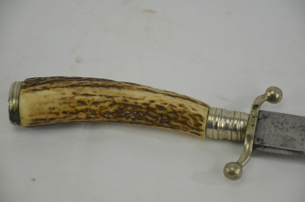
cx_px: 152
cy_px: 101
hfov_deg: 14.4
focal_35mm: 142
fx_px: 1205
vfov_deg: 9.6
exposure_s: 1/250
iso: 560
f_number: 5.6
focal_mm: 95
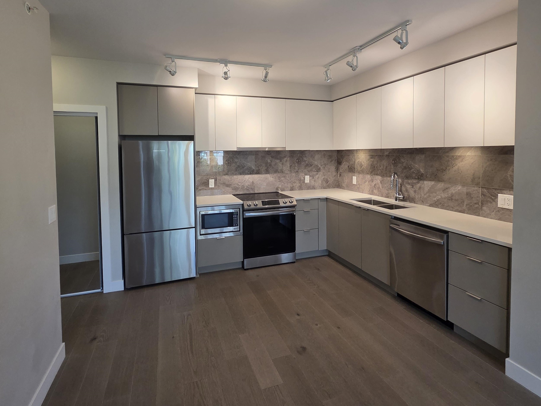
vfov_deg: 77.4
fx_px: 250
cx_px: 253
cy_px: 167
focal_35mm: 16
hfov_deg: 94.4
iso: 200
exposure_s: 1/120
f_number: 2.2
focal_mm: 2.2
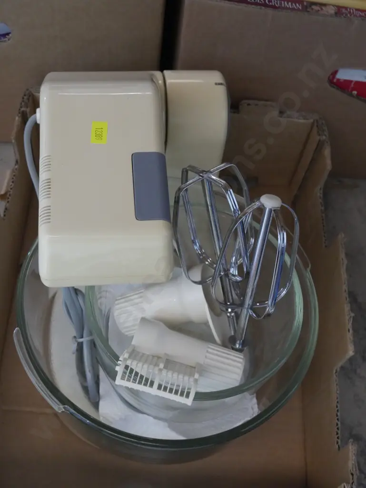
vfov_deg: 38.2
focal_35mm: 50
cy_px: 244
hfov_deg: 29.1
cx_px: 183
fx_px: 704
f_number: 5.3
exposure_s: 1/60
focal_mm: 25
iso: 3200
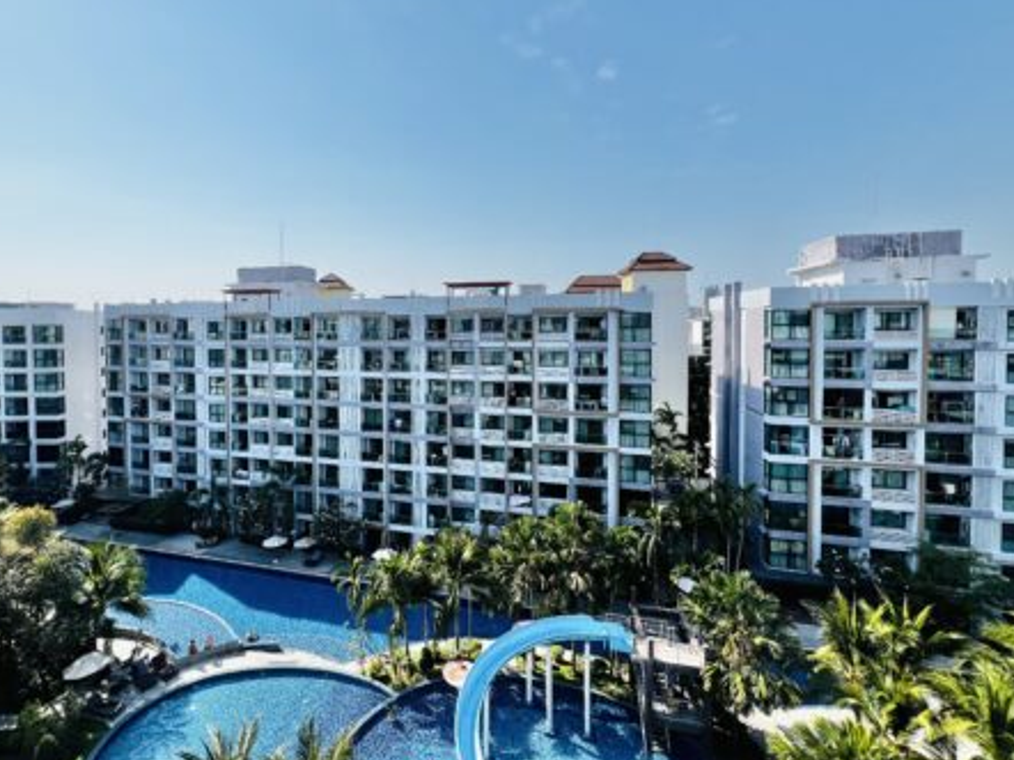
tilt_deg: -1.6
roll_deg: +0.1
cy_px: 340
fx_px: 439
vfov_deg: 81.4
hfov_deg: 97.6
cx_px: 438
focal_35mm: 15
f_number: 1.8
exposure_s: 1/2370
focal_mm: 1.57
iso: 32
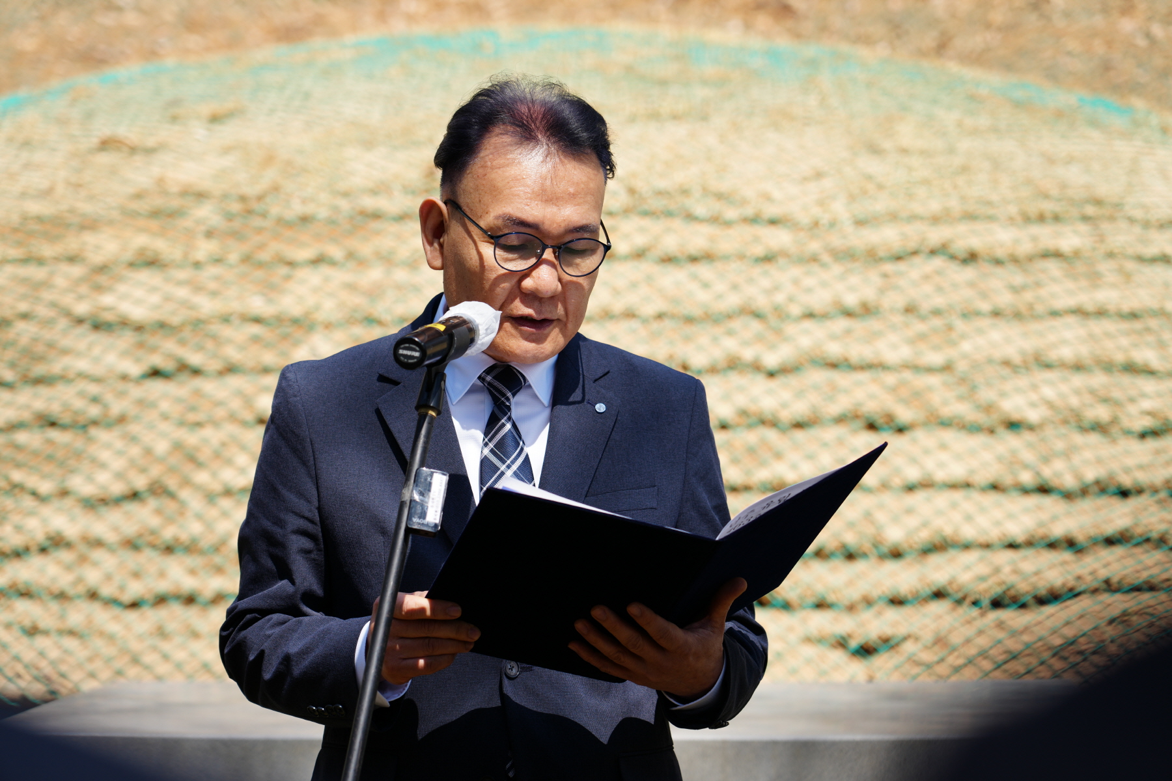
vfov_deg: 13.0
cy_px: 390
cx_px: 586
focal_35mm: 105
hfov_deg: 19.5
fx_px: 3418
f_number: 4.5
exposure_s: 1/320
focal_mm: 105
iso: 100
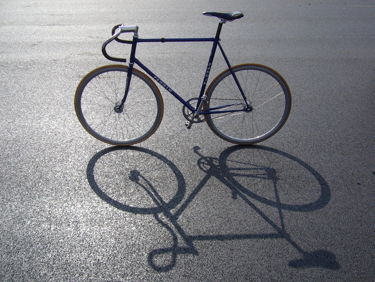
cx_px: 188
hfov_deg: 52.6
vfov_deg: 40.7
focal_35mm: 35
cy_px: 141
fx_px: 379
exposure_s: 1/400
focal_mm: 5.8
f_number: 5.6
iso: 80
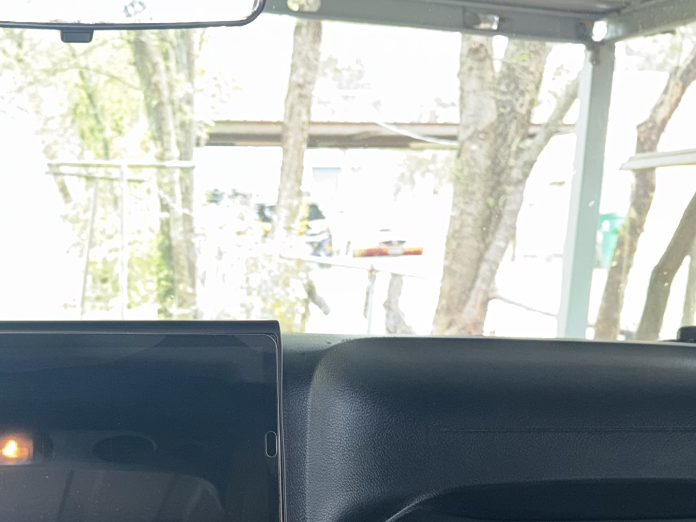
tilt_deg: -14.4
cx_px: 107
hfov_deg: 28.9
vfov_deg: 21.7
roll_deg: -0.2
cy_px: 534
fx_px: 1307
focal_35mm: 65
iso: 100
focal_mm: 6.76
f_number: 1.78
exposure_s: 1/16
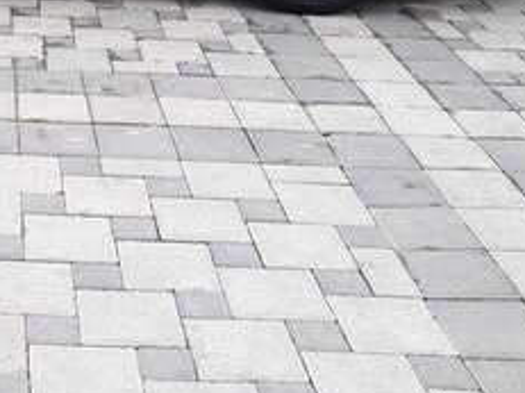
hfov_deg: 23.4
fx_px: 1213
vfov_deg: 17.3
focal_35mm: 80
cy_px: -122
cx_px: -2
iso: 40
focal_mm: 3.7
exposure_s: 1/118
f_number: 1.9
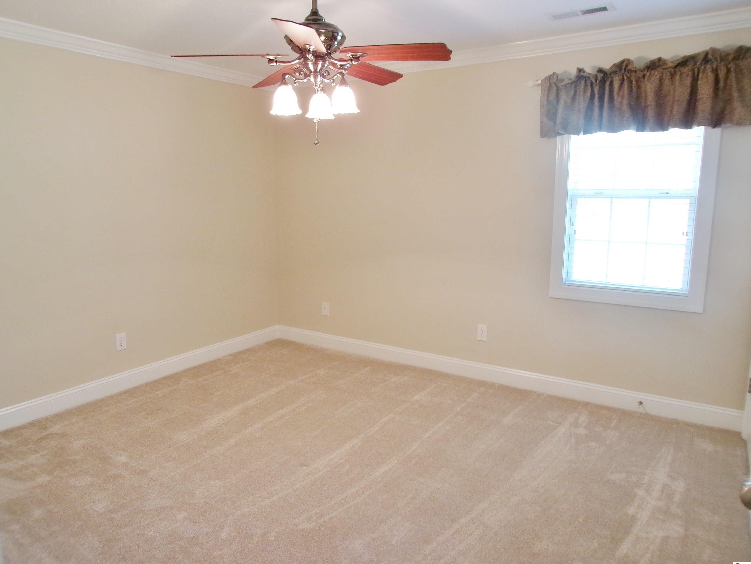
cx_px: 373
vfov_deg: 54.9
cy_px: 280
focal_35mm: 25
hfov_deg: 69.4
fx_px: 542
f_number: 3
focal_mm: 4.3
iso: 200
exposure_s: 1/30
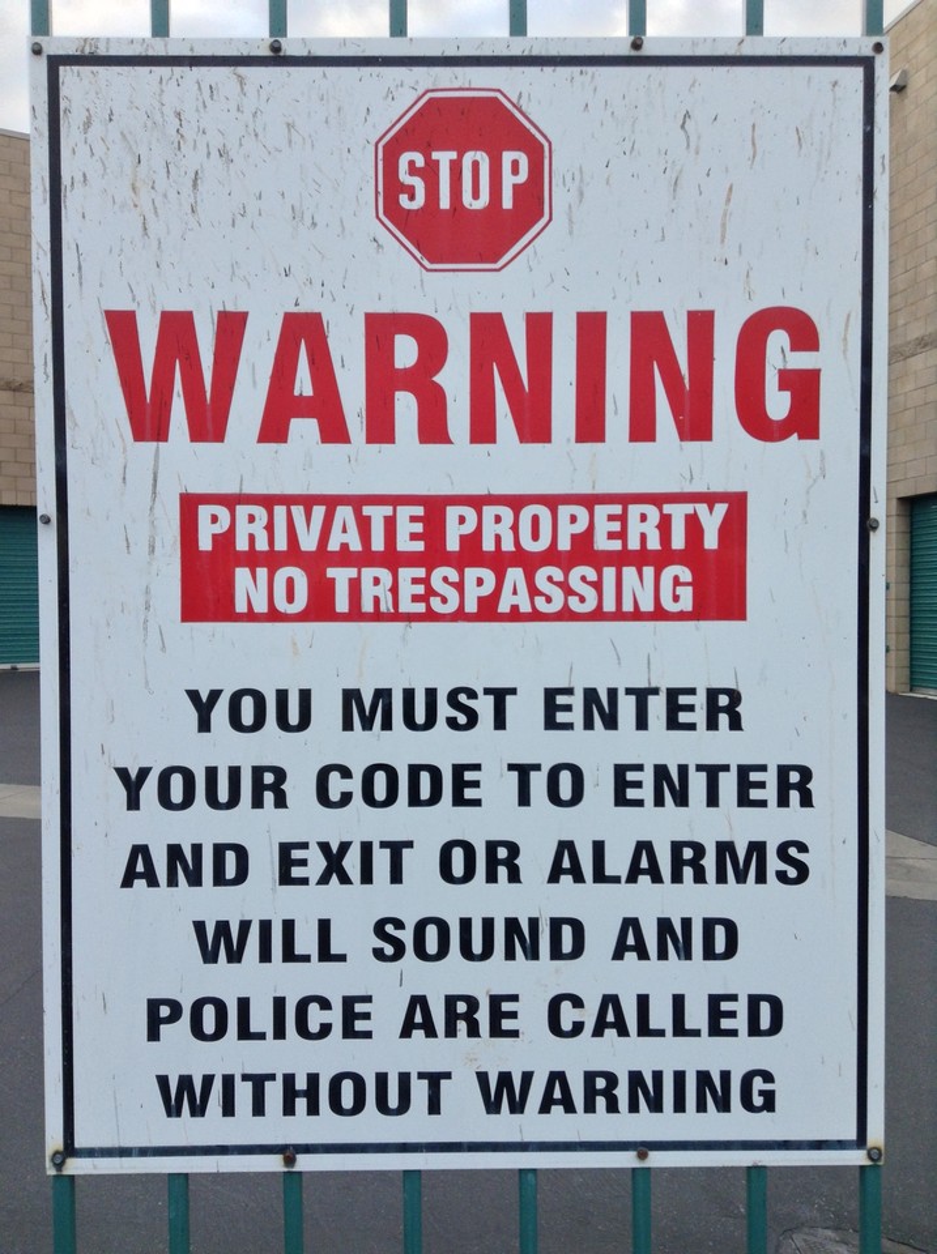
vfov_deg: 55.4
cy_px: 627
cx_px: 468
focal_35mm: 33
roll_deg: +0.3
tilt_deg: -3.2
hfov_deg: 42.8
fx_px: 1194
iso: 32
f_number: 2.4
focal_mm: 3.3
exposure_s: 1/60
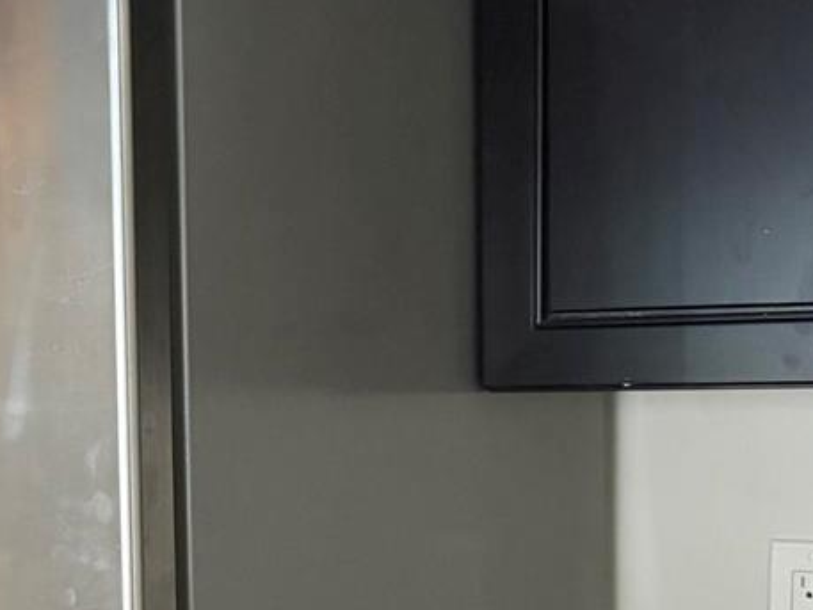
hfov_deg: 21.1
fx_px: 2138
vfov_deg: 16.1
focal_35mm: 91
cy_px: 510
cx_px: 98
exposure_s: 1/60
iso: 400
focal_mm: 5.96
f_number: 1.6
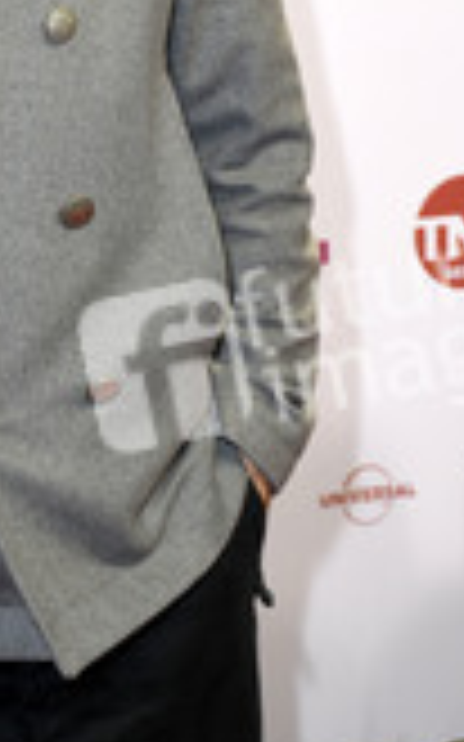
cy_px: 121
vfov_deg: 16.0
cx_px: -99
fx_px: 2617
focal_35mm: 129
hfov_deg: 10.0
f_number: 6.3
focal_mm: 35
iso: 500
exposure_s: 1/100
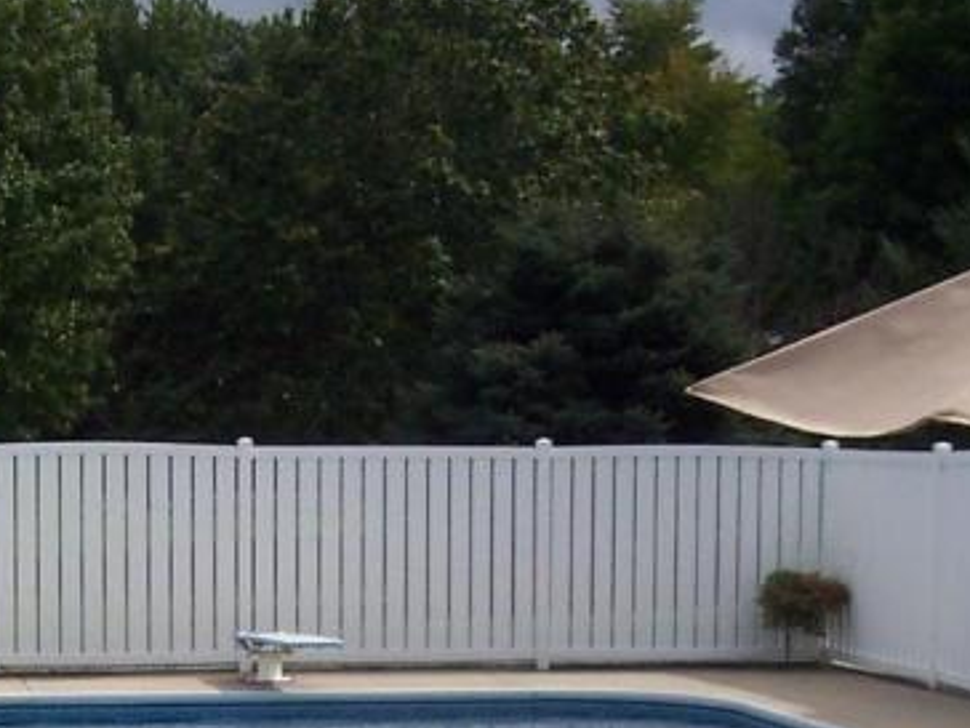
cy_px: 755
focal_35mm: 104
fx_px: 2914
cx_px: 346
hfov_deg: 18.9
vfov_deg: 14.0
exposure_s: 1/750
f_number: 5.6
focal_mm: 5.6
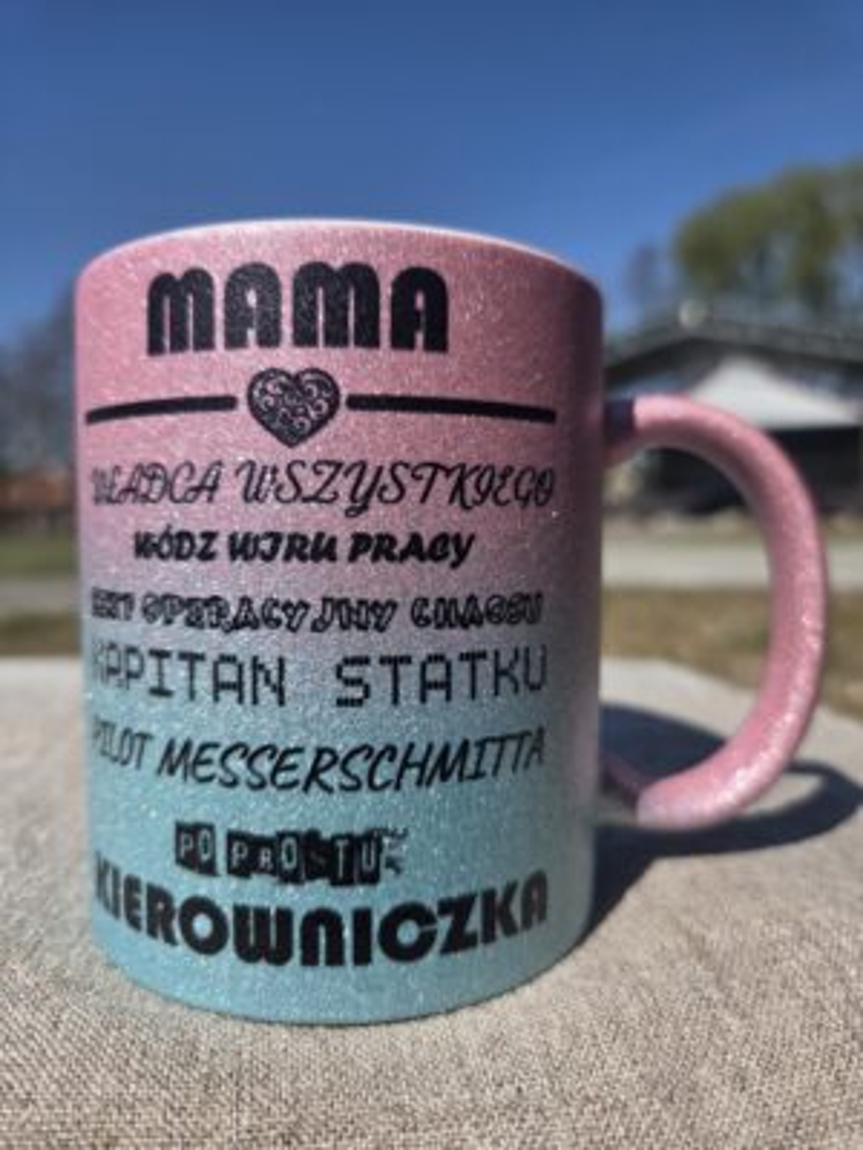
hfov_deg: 58.9
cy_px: 575
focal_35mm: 23
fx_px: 765
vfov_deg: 73.9
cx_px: 432
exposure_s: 1/6618
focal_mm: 5.4
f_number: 1.8
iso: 80
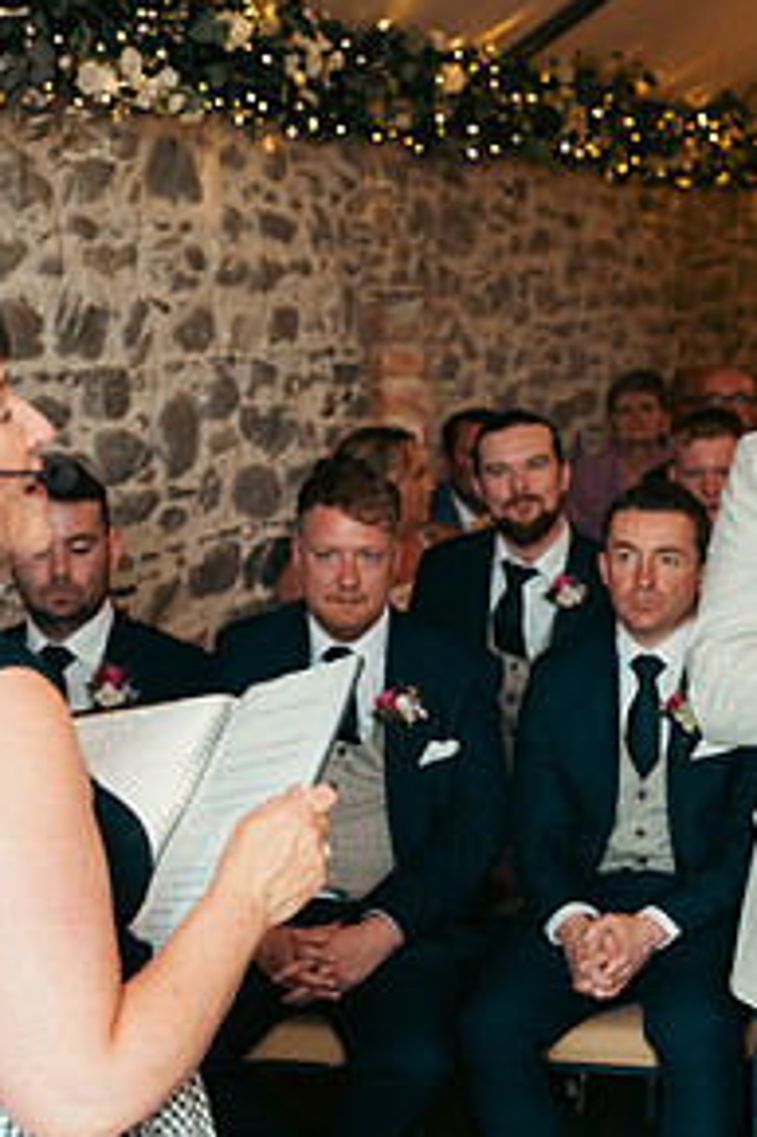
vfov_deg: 22.2
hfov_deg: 14.3
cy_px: 590
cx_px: 934
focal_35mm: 92
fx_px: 2905
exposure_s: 1/160
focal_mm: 46
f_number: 3.5
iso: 800
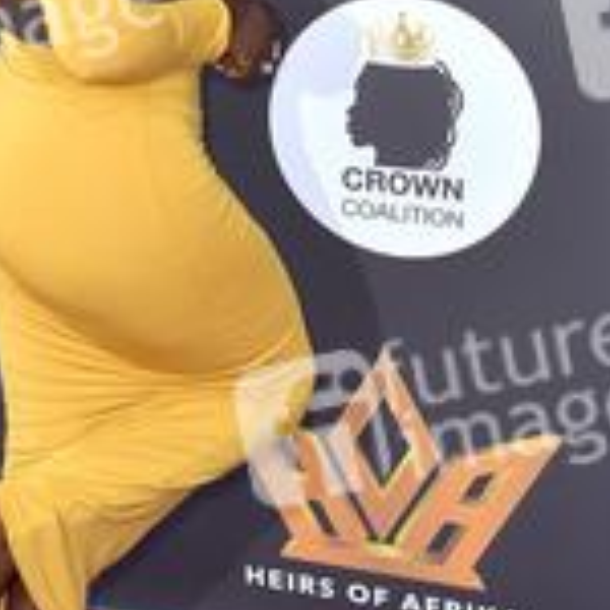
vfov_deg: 20.1
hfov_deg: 19.8
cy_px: 207
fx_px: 1715
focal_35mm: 86
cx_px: 75
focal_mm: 38
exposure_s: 1/250
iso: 160
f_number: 7.1
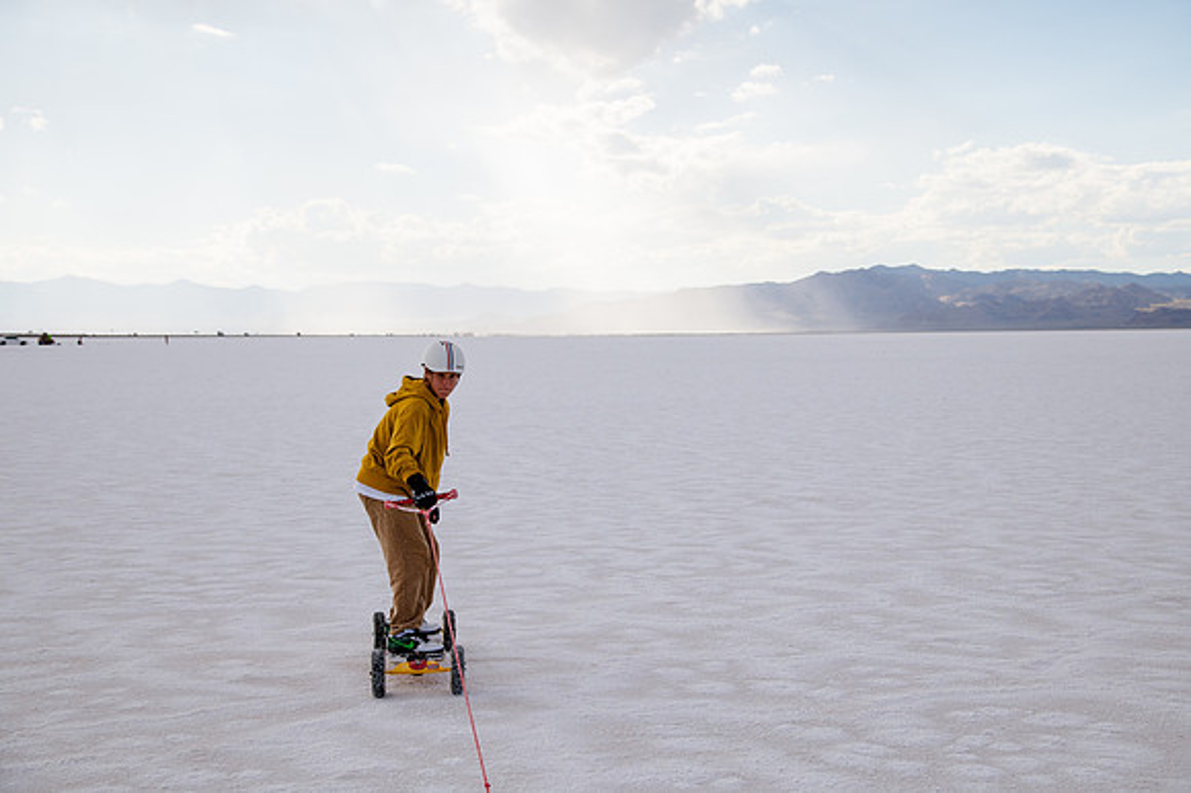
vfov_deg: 26.5
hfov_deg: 39.0
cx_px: 596
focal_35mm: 51
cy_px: 396
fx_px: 1681
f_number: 5.6
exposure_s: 1/3200
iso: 400
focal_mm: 50
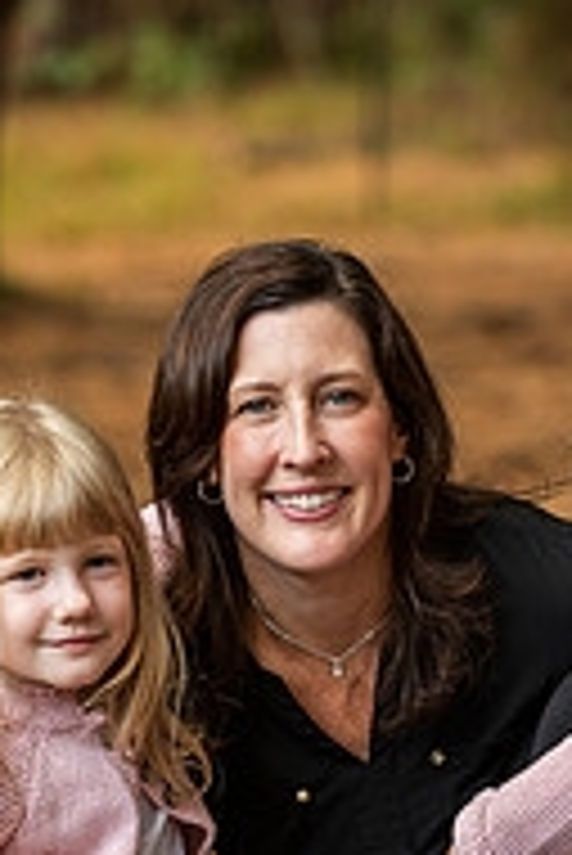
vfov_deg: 6.9
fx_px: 7041
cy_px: 922
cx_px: 347
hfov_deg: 4.7
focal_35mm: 296
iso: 250
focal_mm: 125
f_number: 4
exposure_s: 1/125
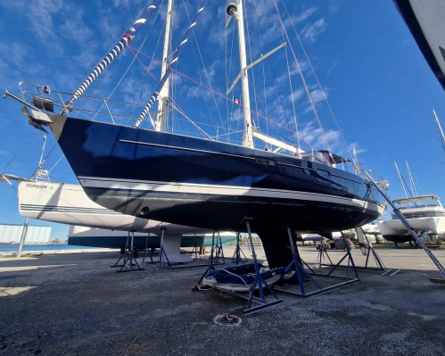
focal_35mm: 14
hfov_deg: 100.5
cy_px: 182
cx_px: 204
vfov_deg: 87.9
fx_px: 184
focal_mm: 2.2
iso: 50
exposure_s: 1/1684
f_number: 2.2
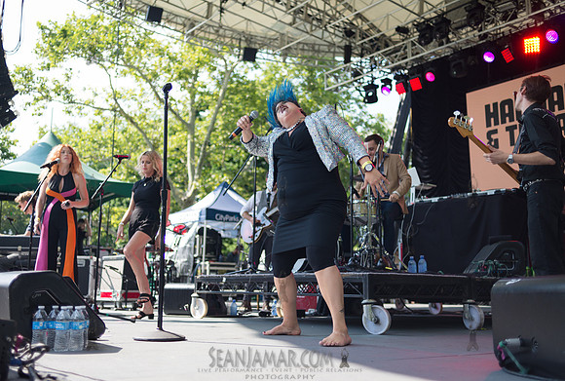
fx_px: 605
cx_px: 254
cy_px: 185
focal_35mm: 38
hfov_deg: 50.0
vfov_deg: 34.9
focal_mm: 35
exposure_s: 1/2500
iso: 200
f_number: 2
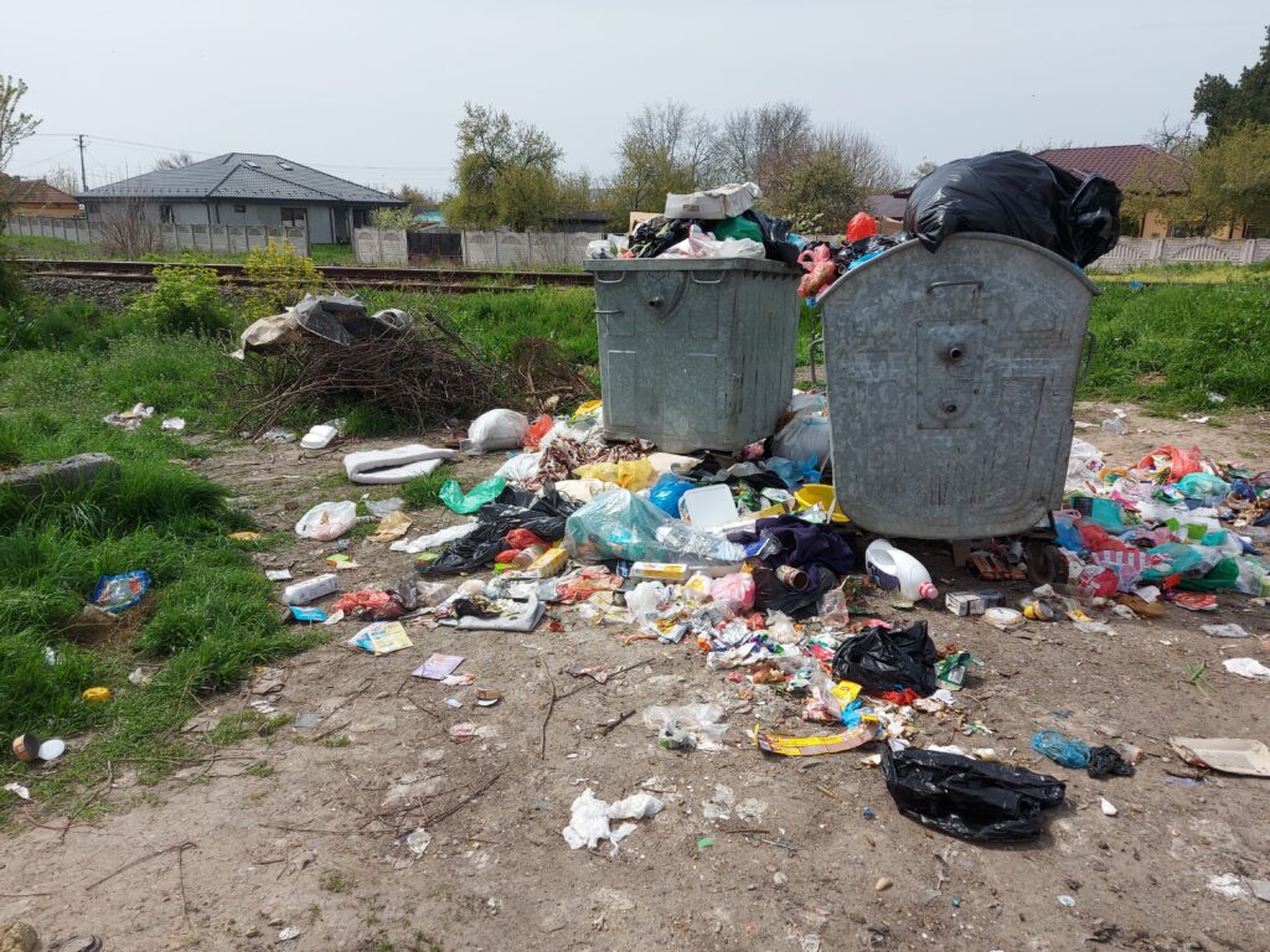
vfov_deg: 56.8
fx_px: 881
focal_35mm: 24
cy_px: 476
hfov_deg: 71.6
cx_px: 635
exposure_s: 1/1283
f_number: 1.8
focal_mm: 5.23
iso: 32
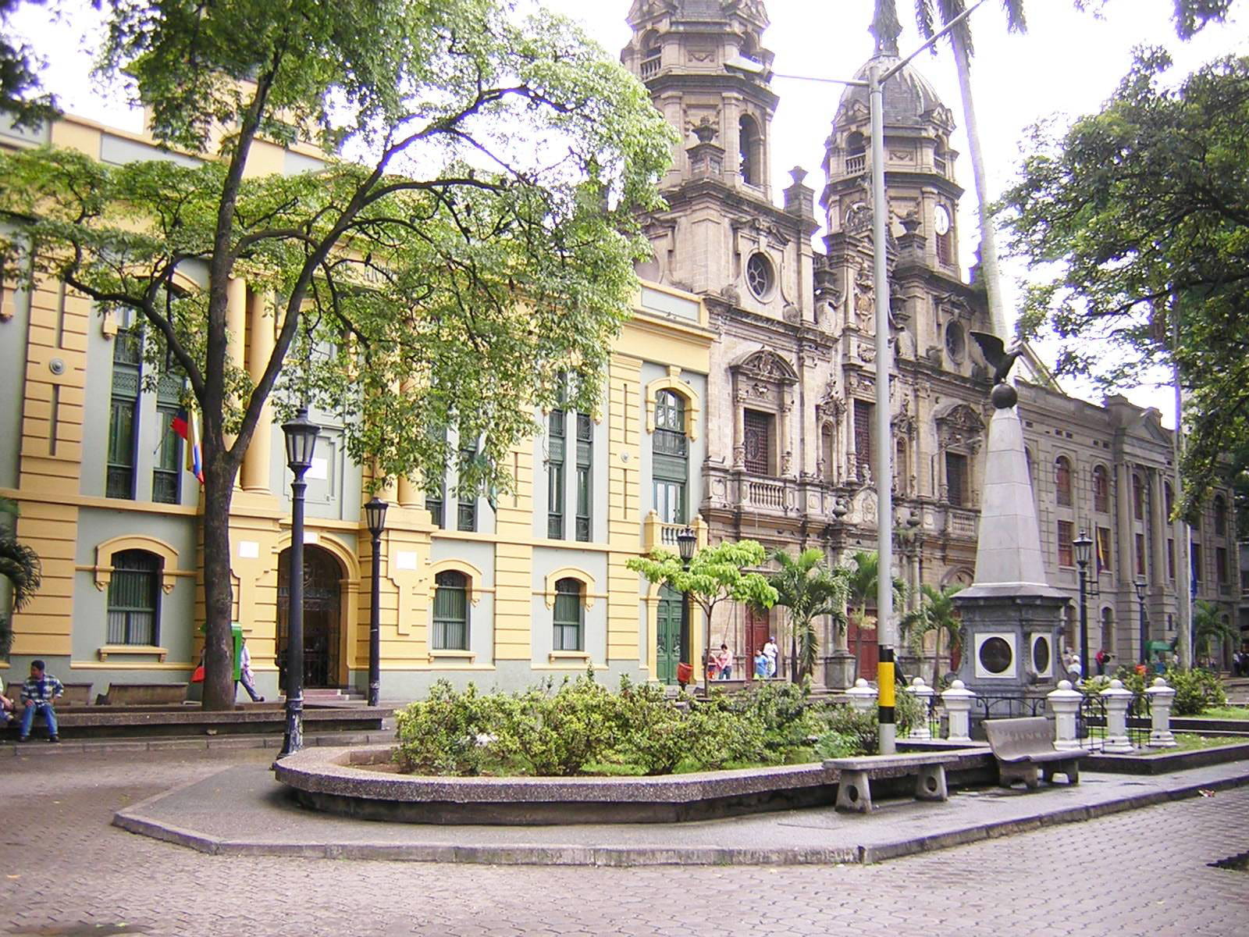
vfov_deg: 39.7
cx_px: 624
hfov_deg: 51.4
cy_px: 468
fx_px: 1299
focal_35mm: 36
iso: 100
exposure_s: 1/114
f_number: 2.6
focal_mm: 4.7
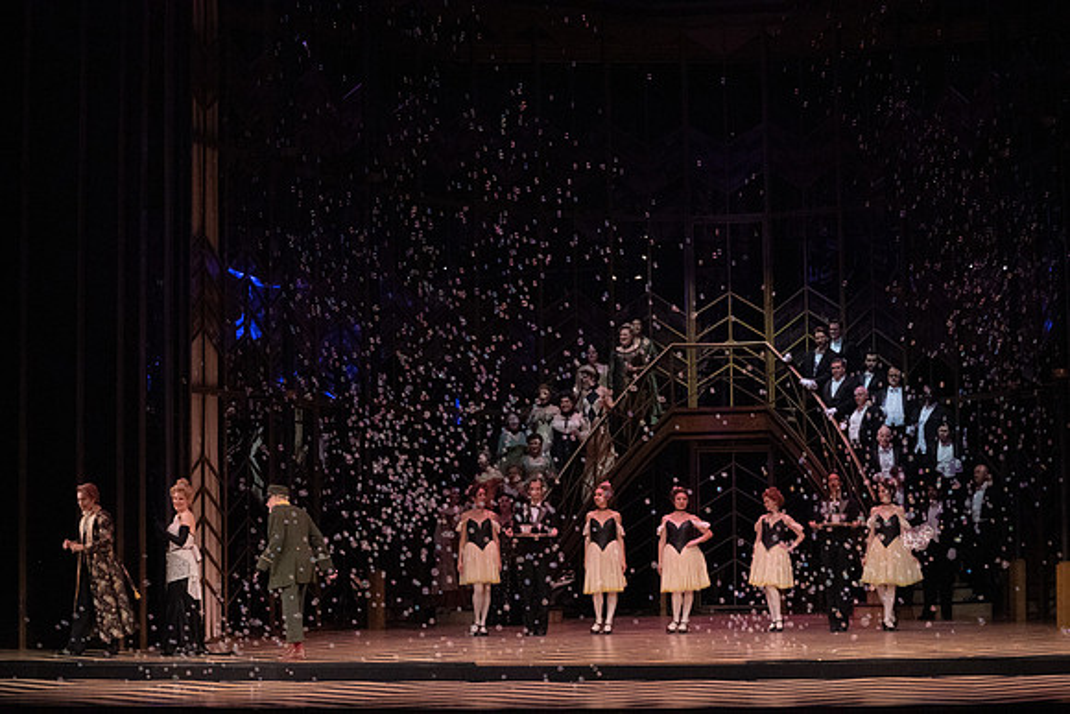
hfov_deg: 28.1
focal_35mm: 72
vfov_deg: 18.9
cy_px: 357
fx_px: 2140
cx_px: 535
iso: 12800
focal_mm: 72
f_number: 18
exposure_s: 1/400
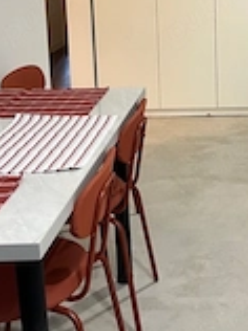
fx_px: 632
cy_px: 17
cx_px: 275
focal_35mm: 66
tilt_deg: -8.3
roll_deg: +0.6
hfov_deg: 21.1
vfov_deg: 28.0
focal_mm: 5.7
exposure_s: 1/50
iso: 100
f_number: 1.5
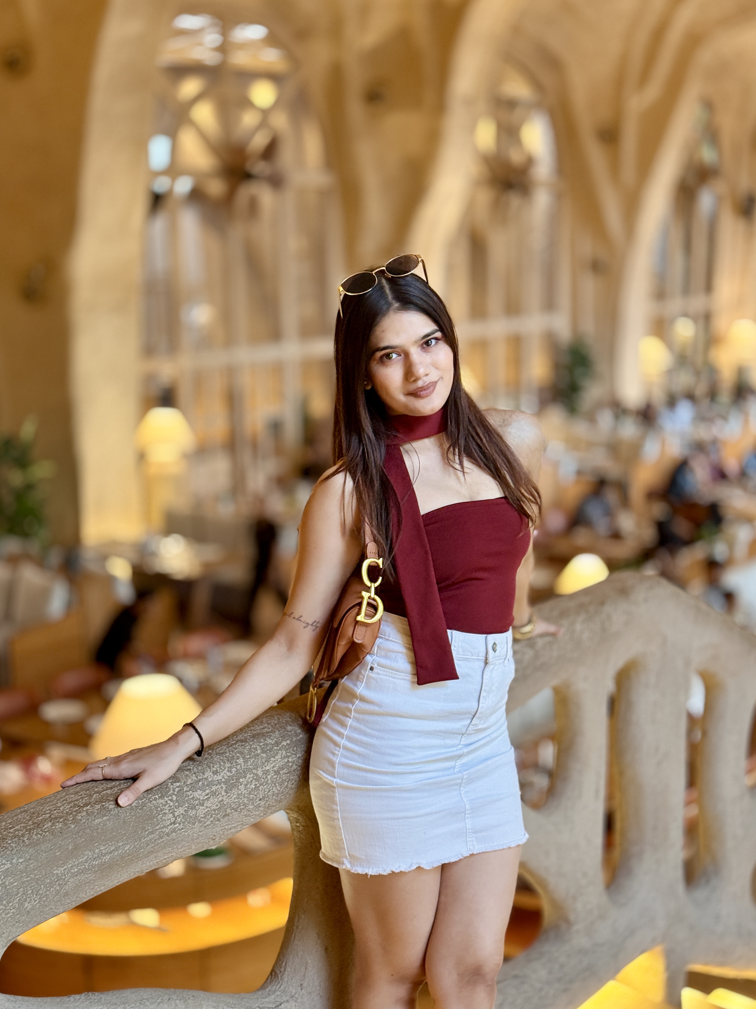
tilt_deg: -11.3
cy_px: 509
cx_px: 378
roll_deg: +0.4
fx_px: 1427
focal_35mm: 49
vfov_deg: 38.9
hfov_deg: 29.7
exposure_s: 1/33
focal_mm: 6.76
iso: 400
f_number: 1.78
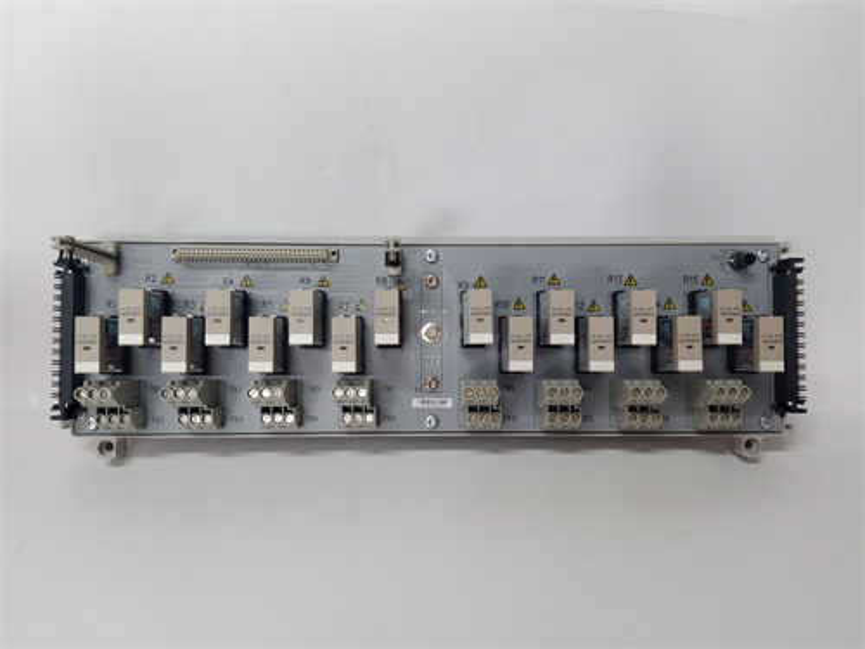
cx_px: 432
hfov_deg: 65.3
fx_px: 675
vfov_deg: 51.4
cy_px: 324
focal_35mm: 27
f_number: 2
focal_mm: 3.79
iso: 135
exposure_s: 1/33
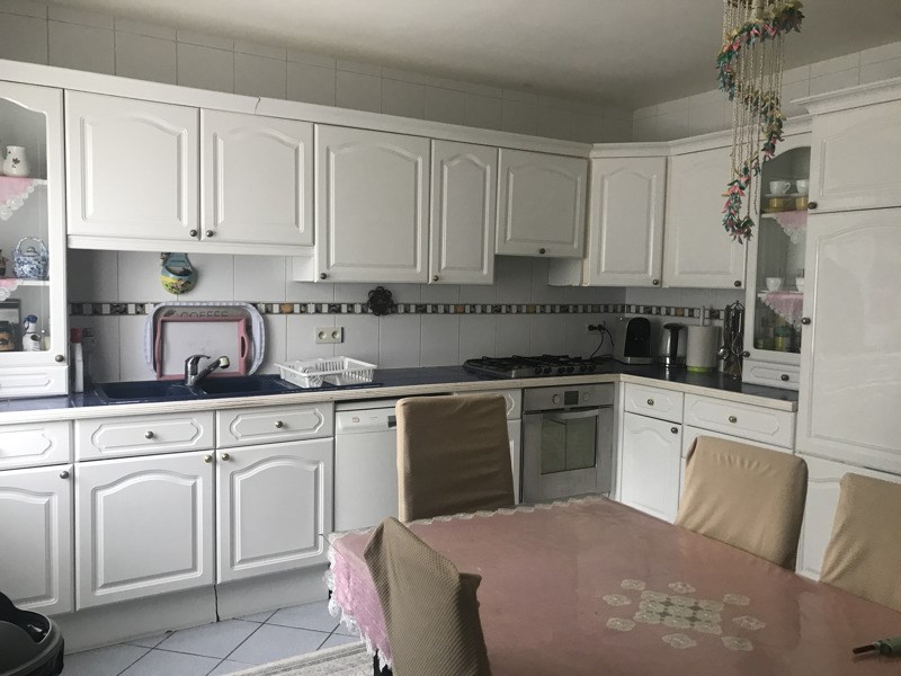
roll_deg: -1.1
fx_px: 729
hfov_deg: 63.4
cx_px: 450
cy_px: 338
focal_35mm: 28
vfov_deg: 49.7
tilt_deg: -3.6
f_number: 1.8
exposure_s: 1/33
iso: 32
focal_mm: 3.99
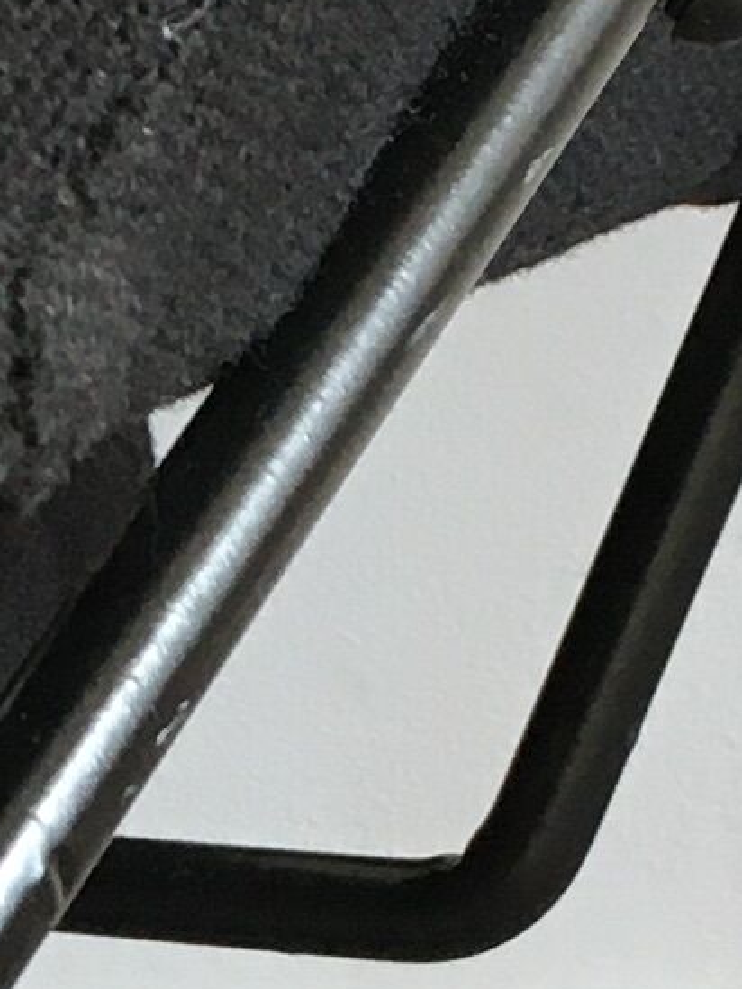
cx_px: -274
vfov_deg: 9.3
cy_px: 870
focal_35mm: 213
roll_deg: +3.8
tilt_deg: -16.7
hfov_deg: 6.9
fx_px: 6085
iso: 40
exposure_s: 1/33
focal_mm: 4.15
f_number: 2.2
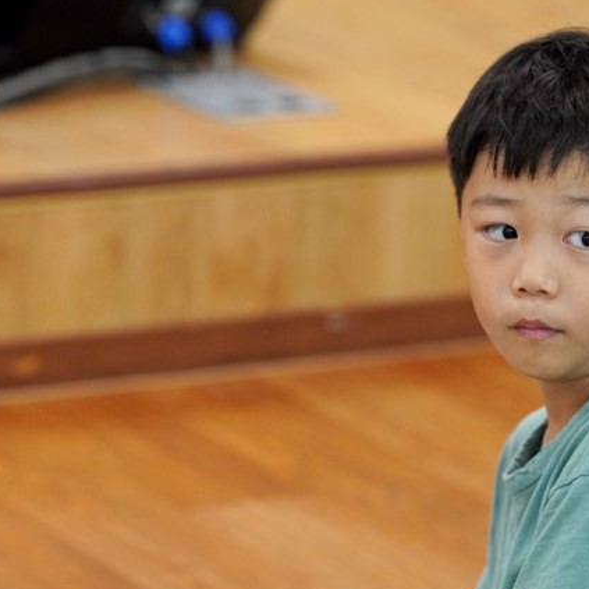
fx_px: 5044
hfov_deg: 6.7
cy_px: 359
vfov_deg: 6.7
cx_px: 441
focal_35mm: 262
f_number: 4
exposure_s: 1/160
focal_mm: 145
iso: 1600
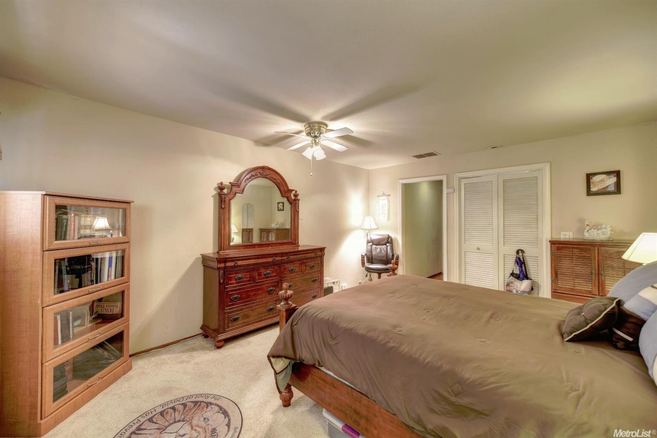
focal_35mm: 14
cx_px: 328
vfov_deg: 81.2
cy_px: 219
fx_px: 255
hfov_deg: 104.3
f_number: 2.8
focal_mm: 14
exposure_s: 1/4
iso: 100
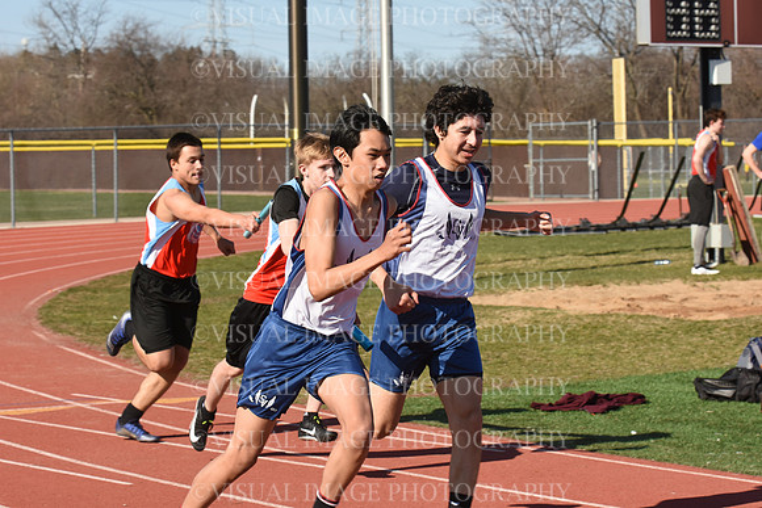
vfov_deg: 11.4
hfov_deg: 17.1
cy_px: 254
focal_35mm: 120
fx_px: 2540
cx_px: 381
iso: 250
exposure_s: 1/640
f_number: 8
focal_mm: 80
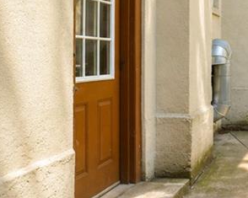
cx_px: 319
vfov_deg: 30.4
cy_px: 55
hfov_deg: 30.4
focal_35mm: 49
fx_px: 360
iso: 1000
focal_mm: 10
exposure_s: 1/125
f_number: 8
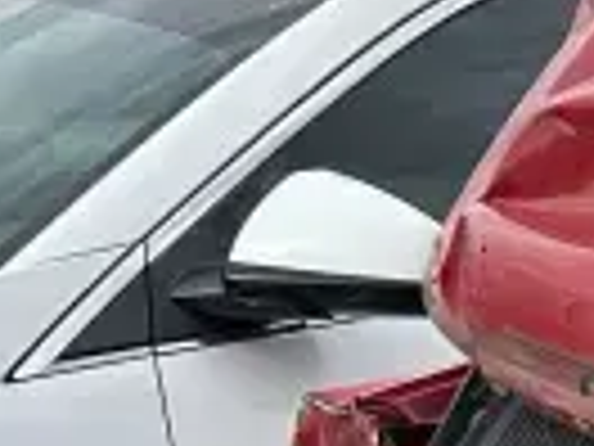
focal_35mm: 174
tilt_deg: -14.4
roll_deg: -4.6
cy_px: 1027
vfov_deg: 8.0
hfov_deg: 9.2
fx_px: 2986
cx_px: 1746
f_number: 1.78
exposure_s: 1/1272
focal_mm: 6.86
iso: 80
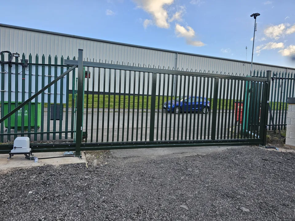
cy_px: 110
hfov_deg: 73.9
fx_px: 196
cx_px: 148
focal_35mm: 23
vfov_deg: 58.9
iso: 10
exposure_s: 1/122
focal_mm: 6.3
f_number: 1.7
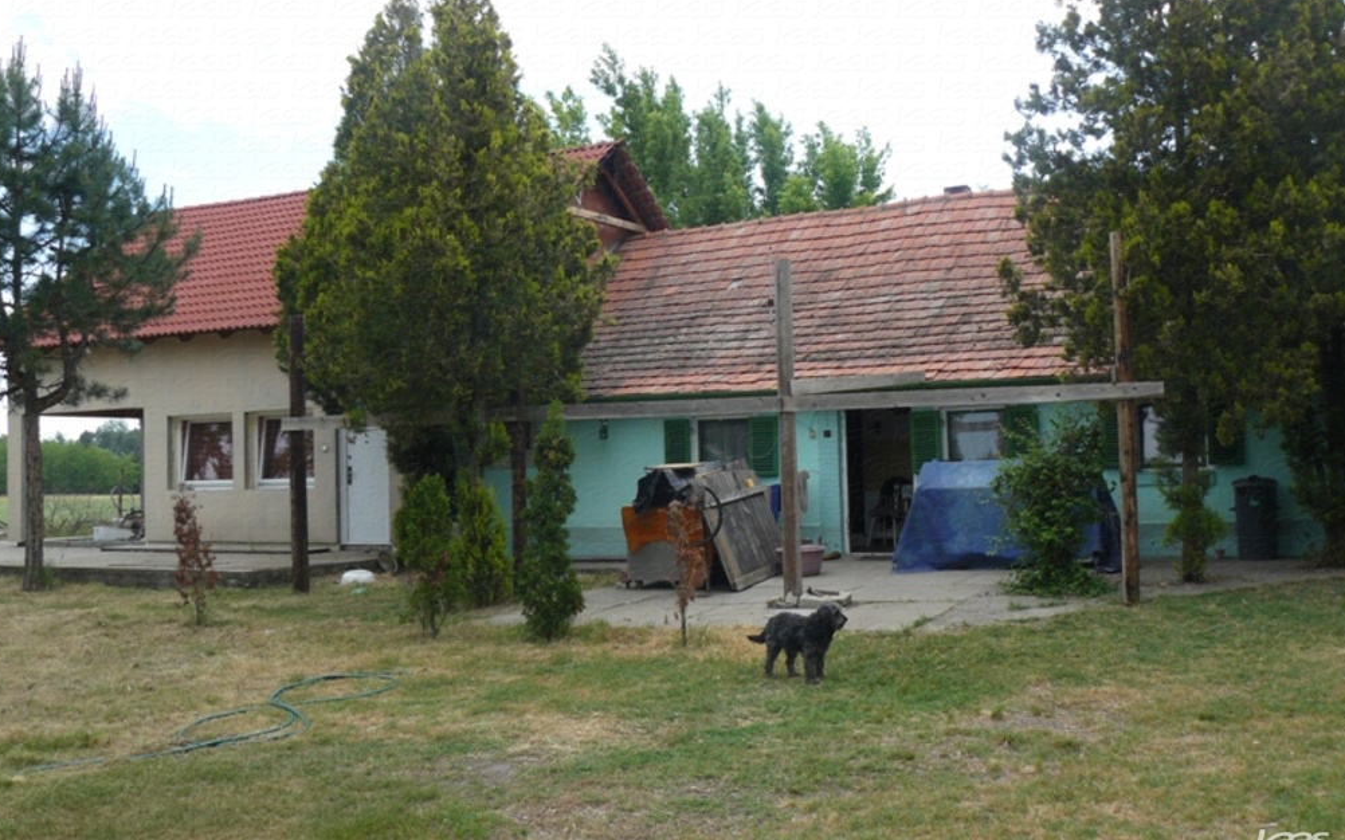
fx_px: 1429
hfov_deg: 50.4
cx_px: 667
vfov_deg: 32.7
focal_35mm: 39
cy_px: 357
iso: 100
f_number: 4
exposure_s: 1/160
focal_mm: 6
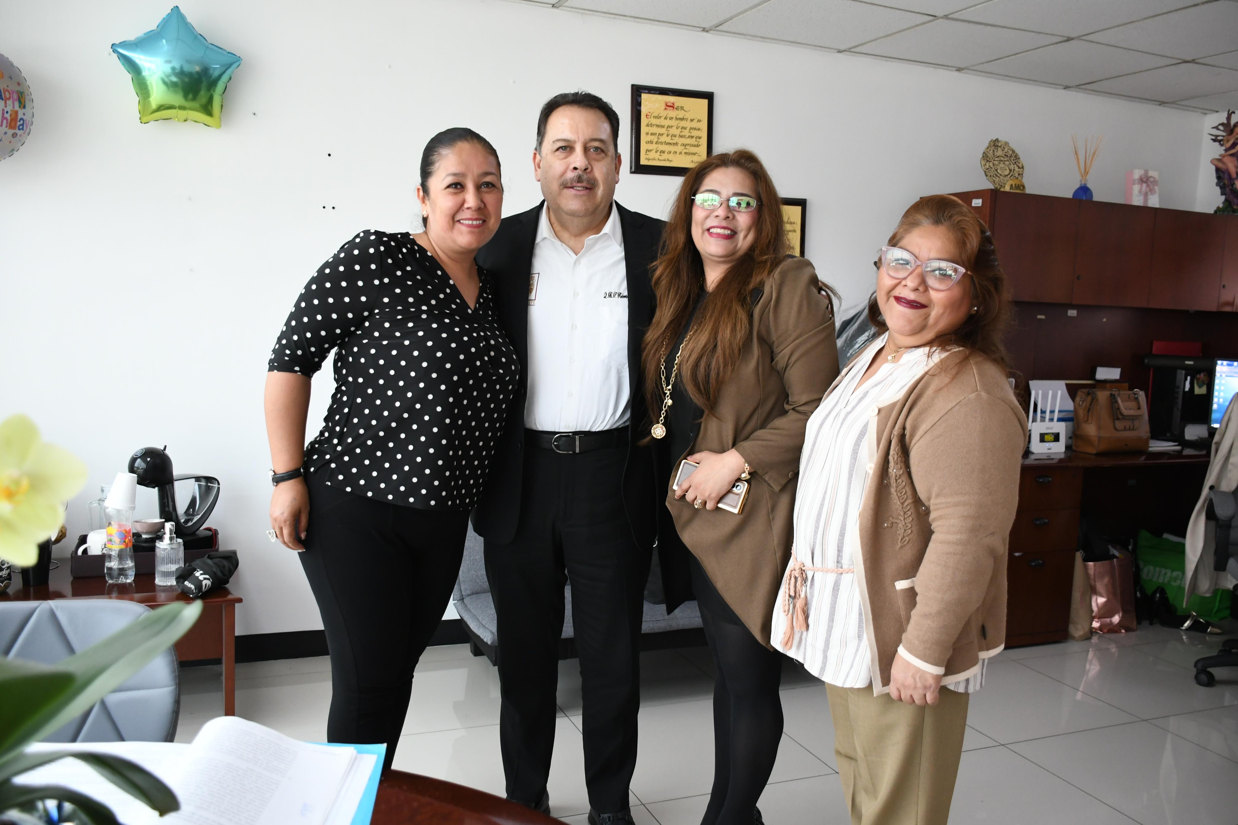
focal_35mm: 30
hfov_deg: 61.9
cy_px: 412
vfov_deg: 43.6
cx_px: 619
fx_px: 1032
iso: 1250
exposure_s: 1/100
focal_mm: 20
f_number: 3.5
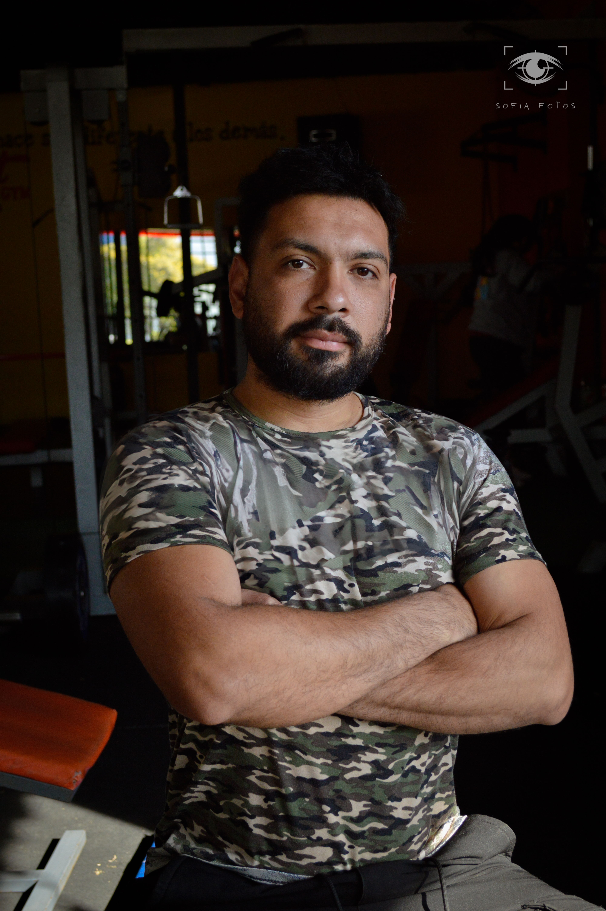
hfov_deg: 25.0
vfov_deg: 36.9
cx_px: 303
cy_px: 456
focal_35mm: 54
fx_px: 1366
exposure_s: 1/500
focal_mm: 36
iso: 800
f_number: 5
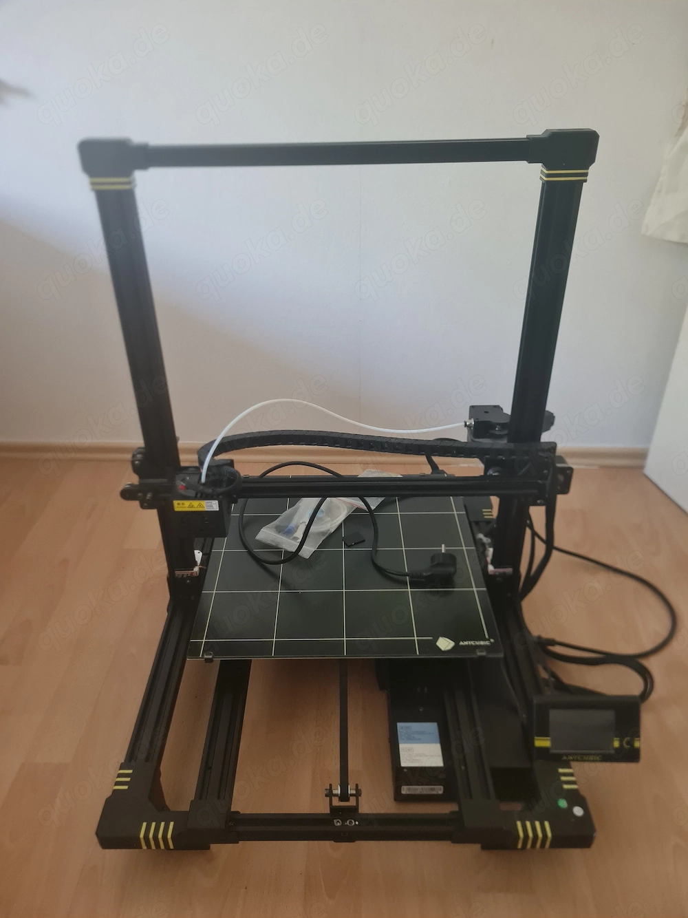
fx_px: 689
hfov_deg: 53.0
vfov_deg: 67.3
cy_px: 459
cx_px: 344
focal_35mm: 26
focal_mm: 5.4
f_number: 1.8
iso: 640
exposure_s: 1/33
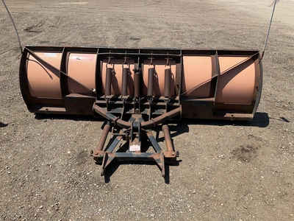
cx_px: 147
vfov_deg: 48.2
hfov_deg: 61.7
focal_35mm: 29
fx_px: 246
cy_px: 110
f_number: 1.8
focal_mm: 3
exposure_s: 1/1342
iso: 25
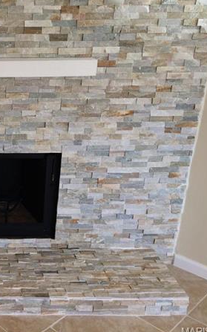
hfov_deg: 26.8
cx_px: -22
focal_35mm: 44
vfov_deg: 45.3
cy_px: 160
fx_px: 398
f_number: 2.2
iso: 50
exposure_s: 1/30
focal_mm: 4.15
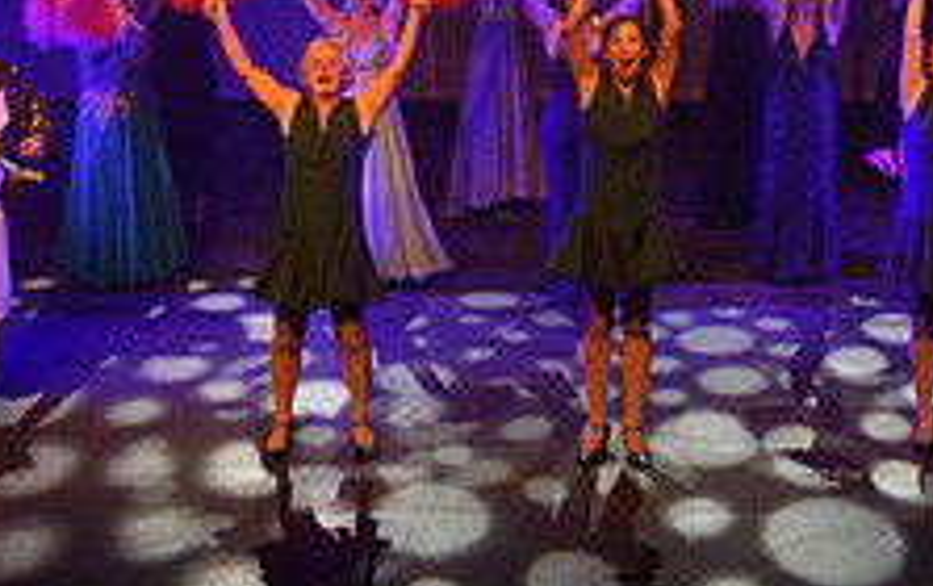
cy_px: -83
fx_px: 1909
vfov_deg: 16.8
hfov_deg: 27.2
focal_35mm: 75
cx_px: 669
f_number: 3.5
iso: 1000
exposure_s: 1/60
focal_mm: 24
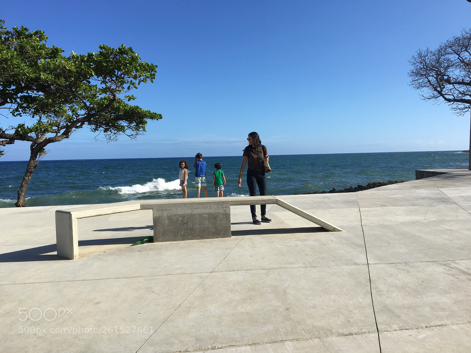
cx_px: 236
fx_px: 395
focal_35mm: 29
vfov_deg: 48.2
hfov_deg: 61.7
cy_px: 176
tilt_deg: -2.3
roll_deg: +0.5
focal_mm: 4.15
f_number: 2.2
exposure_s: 1/1876
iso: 25
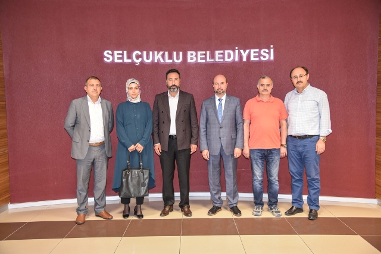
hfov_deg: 50.7
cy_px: 127
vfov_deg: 35.1
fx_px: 402
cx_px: 190
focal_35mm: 38
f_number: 4
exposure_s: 1/60
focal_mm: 38
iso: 1800
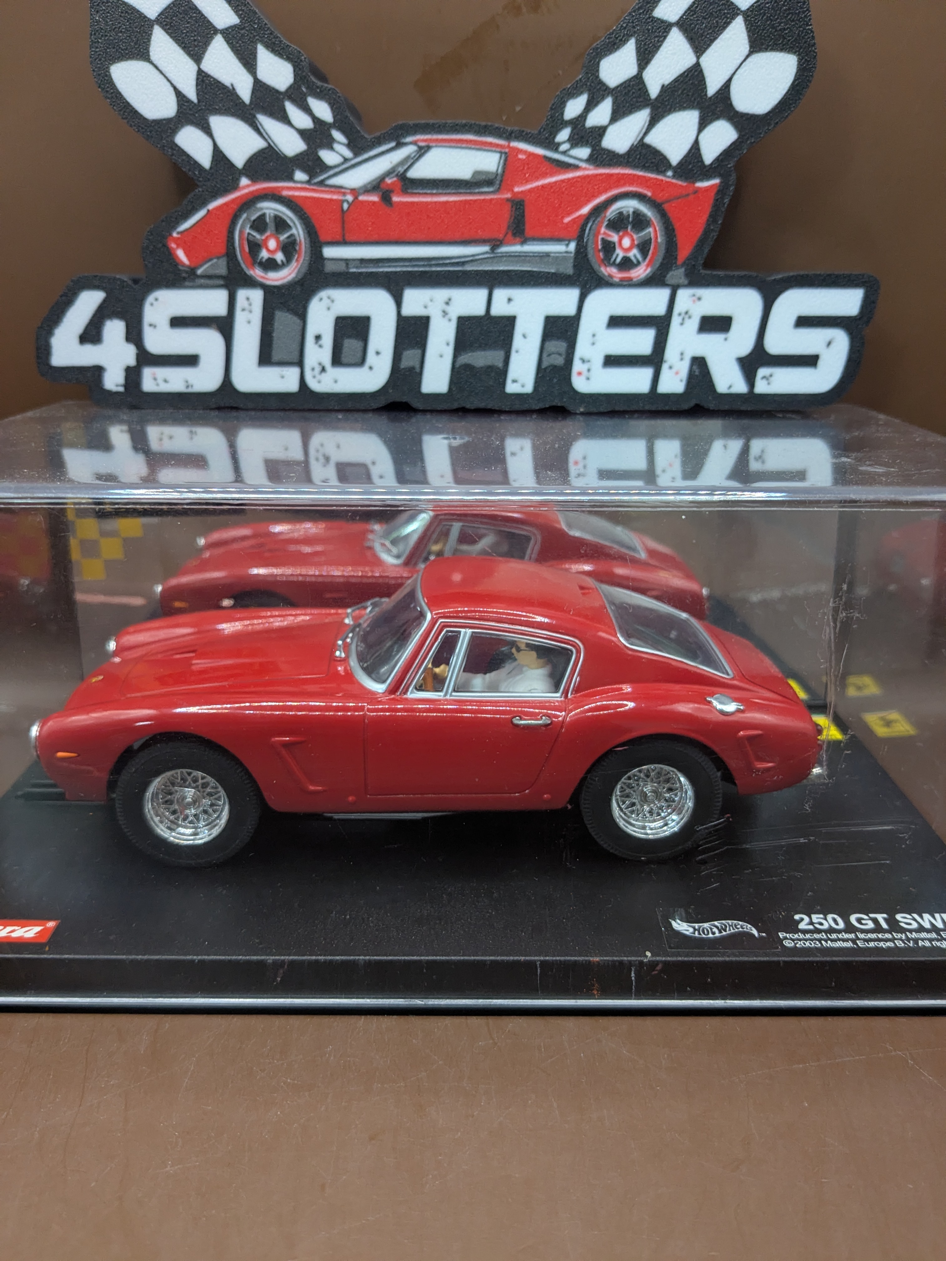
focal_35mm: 27
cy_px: 630
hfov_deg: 51.4
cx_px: 473
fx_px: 984
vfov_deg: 65.3
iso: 309
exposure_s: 1/50.1
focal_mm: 4.38
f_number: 1.73
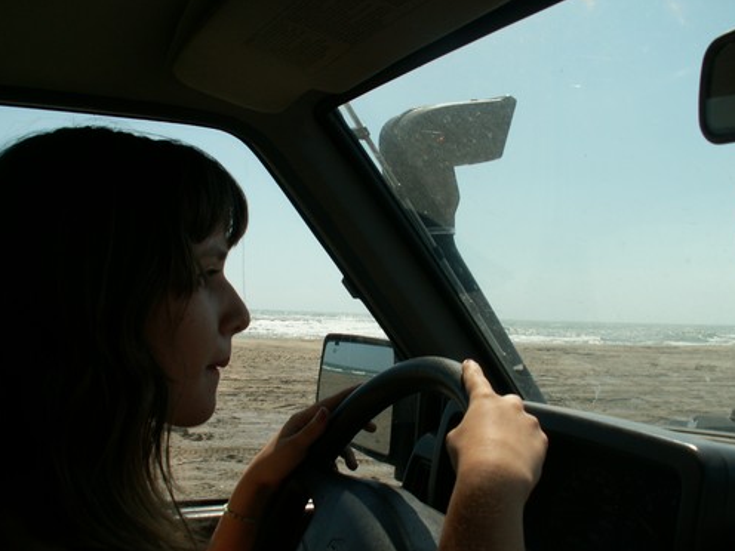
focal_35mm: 36
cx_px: 372
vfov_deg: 39.7
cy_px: 279
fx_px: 764
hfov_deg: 51.4
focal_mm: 5.86
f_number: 4
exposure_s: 1/500
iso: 50
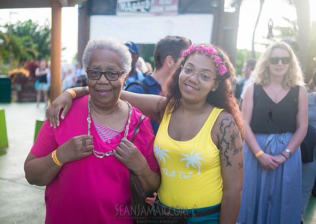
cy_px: 125
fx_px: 361
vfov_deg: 34.3
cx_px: 142
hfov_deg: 47.2
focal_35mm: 40
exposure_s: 1/400
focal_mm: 35
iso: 400
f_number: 2.5
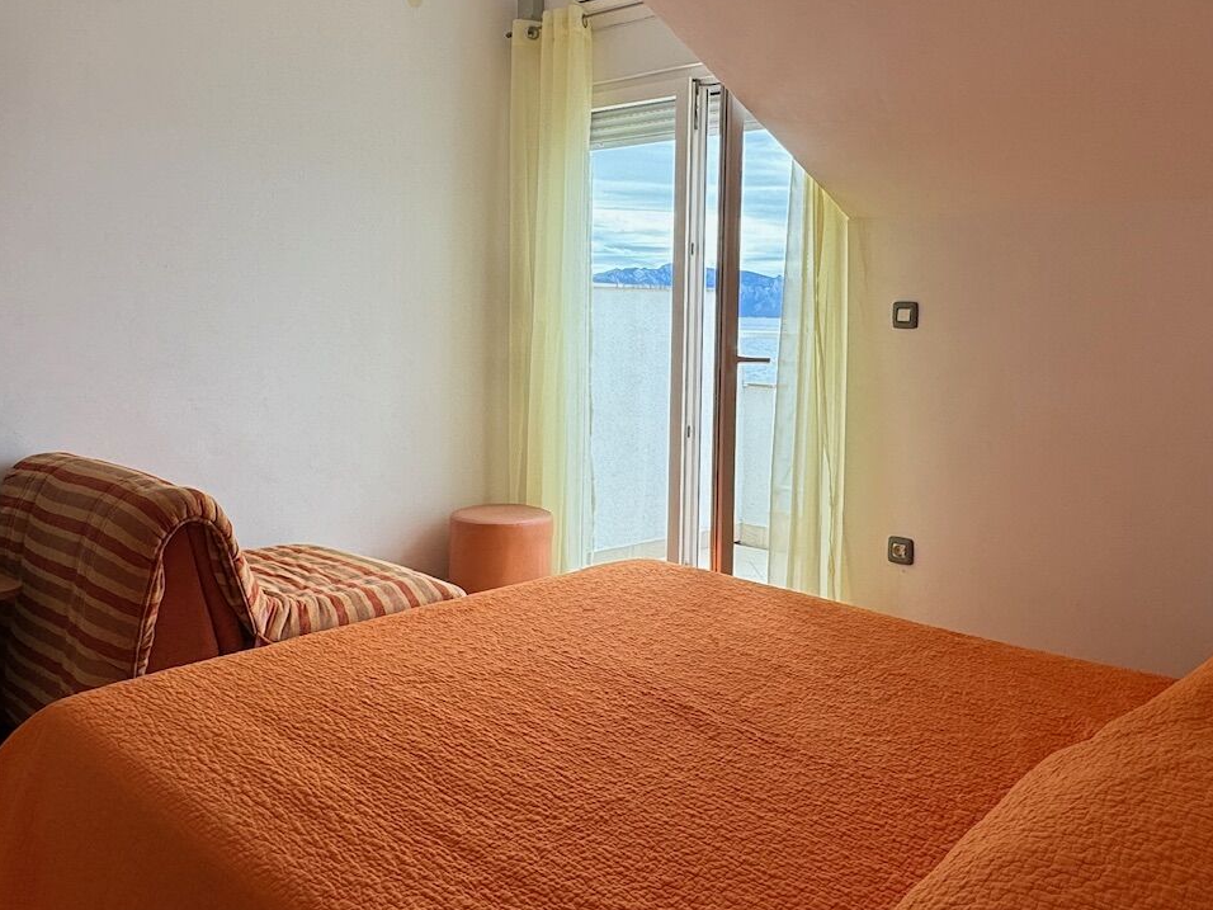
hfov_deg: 59.9
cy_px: 353
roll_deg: -0.9
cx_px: 645
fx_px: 1051
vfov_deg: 46.5
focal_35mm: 30
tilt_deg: -1.4
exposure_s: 1/361
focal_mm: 2.22
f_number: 2.2
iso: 40
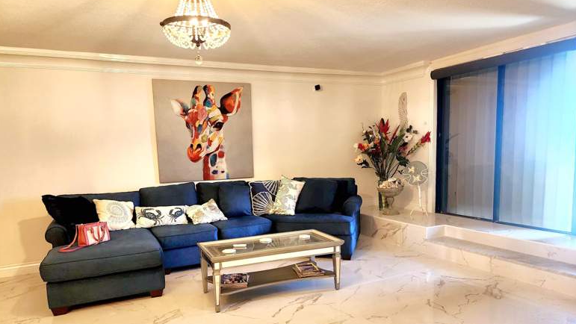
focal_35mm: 26
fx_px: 397
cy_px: 201
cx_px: 279
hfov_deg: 71.9
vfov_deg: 44.1
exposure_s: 1/60.2
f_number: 1.8
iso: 640
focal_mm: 6.4
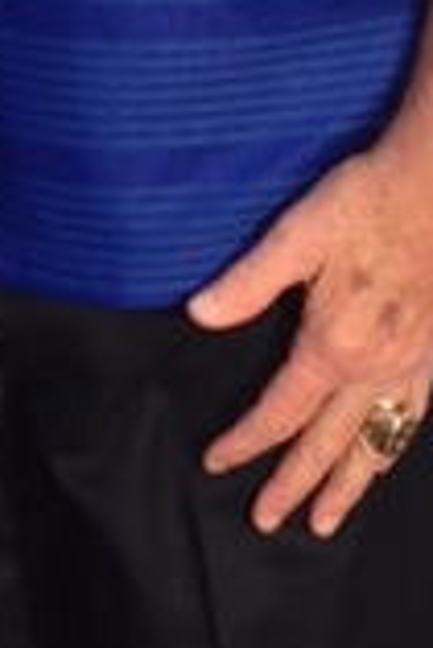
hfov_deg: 9.5
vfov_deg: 13.1
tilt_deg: +2.9
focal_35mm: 140
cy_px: -545
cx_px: -227
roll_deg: -1.0
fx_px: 2520
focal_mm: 4.12
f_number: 2.4
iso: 50
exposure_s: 1/396
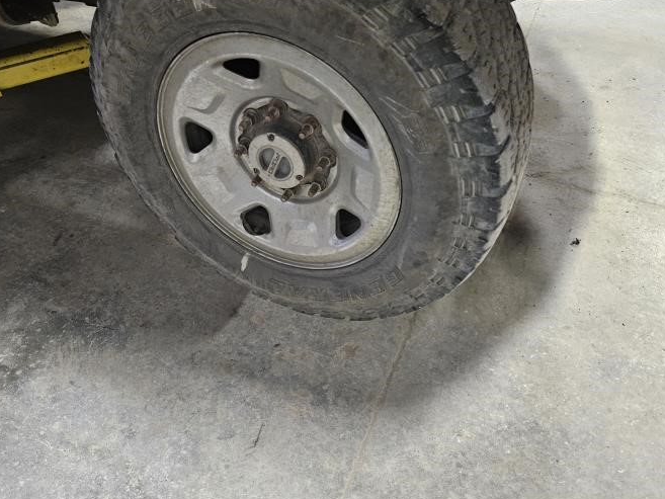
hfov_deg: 63.1
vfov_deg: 49.8
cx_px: 281
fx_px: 538
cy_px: 242
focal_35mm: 28
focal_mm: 5.4
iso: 1000
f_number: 1.8
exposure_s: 1/24
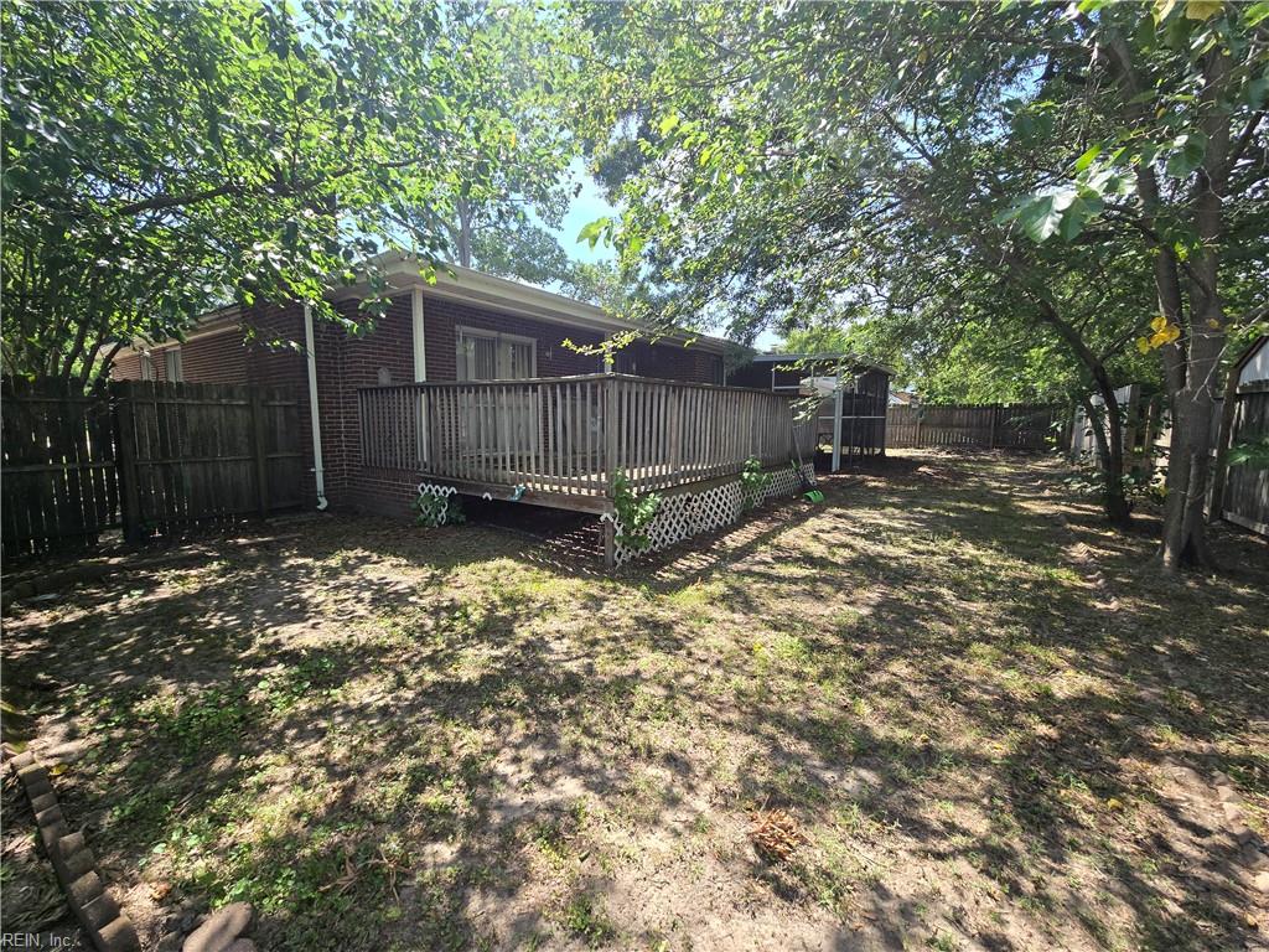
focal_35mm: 13
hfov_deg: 106.2
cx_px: 634
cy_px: 476
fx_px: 477
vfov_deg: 89.9
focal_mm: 2.2
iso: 50
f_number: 2.2
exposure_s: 1/485
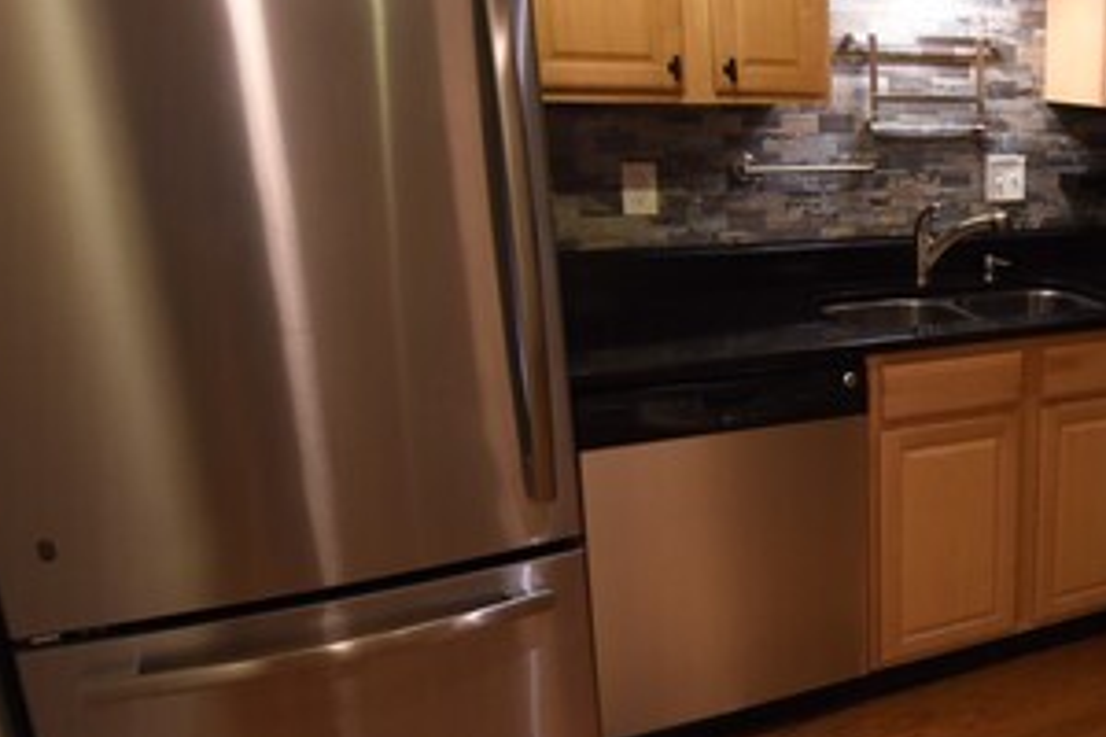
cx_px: 1145
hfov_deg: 41.2
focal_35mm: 40
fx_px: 1229
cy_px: 416
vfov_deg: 33.4
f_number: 9
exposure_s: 1/15
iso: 1600
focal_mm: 16
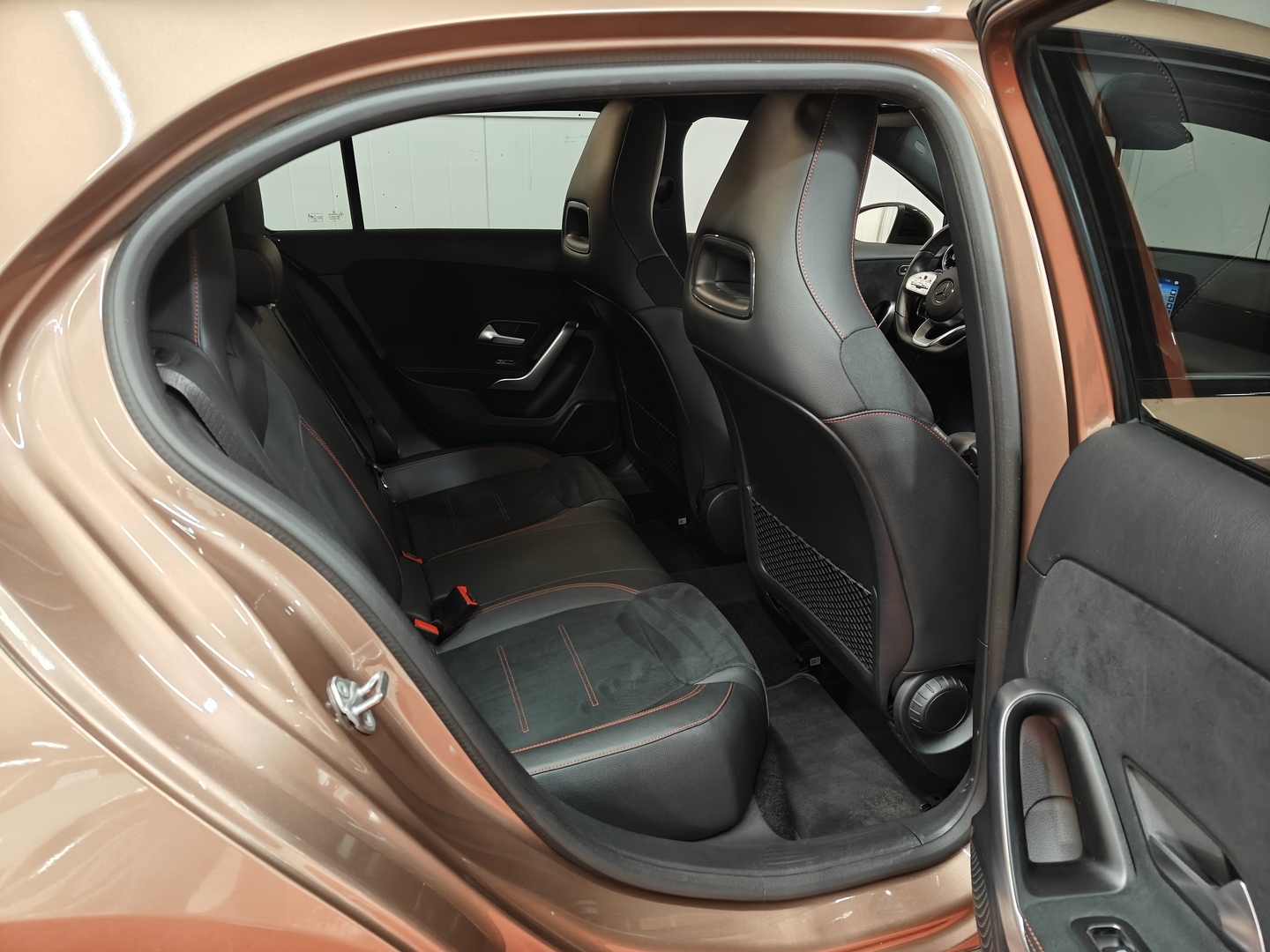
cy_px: 476
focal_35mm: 24
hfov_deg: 71.6
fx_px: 881
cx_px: 635
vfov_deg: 56.8
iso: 200
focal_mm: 5.59
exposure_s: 1/60
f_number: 1.8
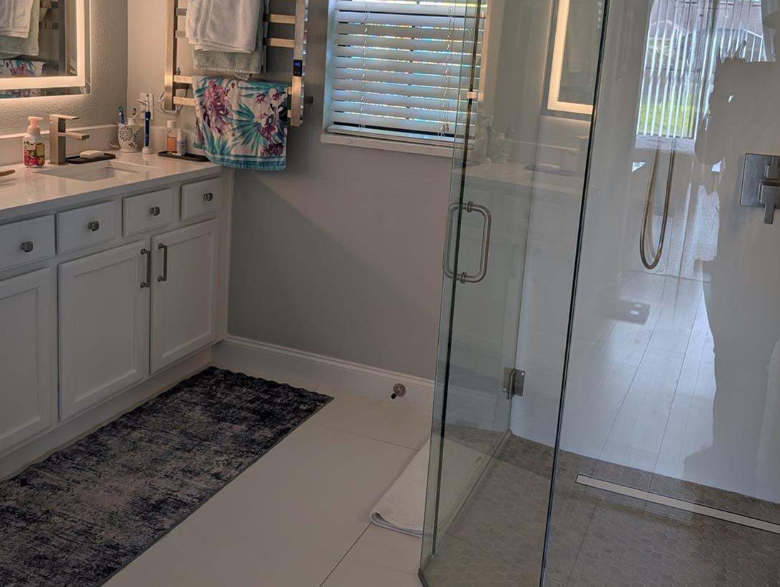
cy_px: 199
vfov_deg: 40.3
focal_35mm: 35
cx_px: 376
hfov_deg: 52.5
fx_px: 790
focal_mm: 6.9
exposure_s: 1/336
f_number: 1.68
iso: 25
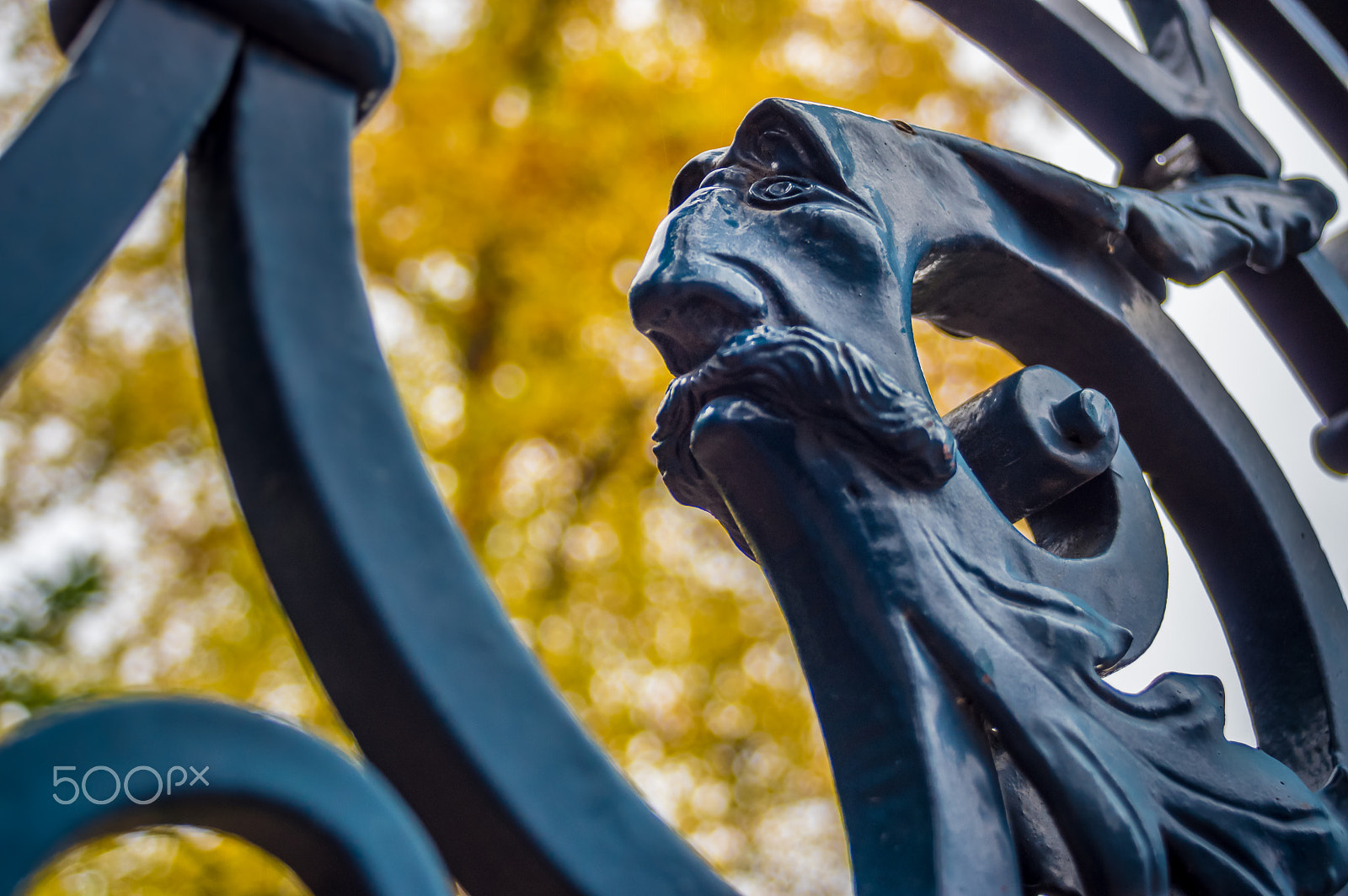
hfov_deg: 38.2
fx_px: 1945
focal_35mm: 52
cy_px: 448
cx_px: 674
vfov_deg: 25.9
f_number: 4.5
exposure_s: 1/250
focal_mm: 35
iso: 400
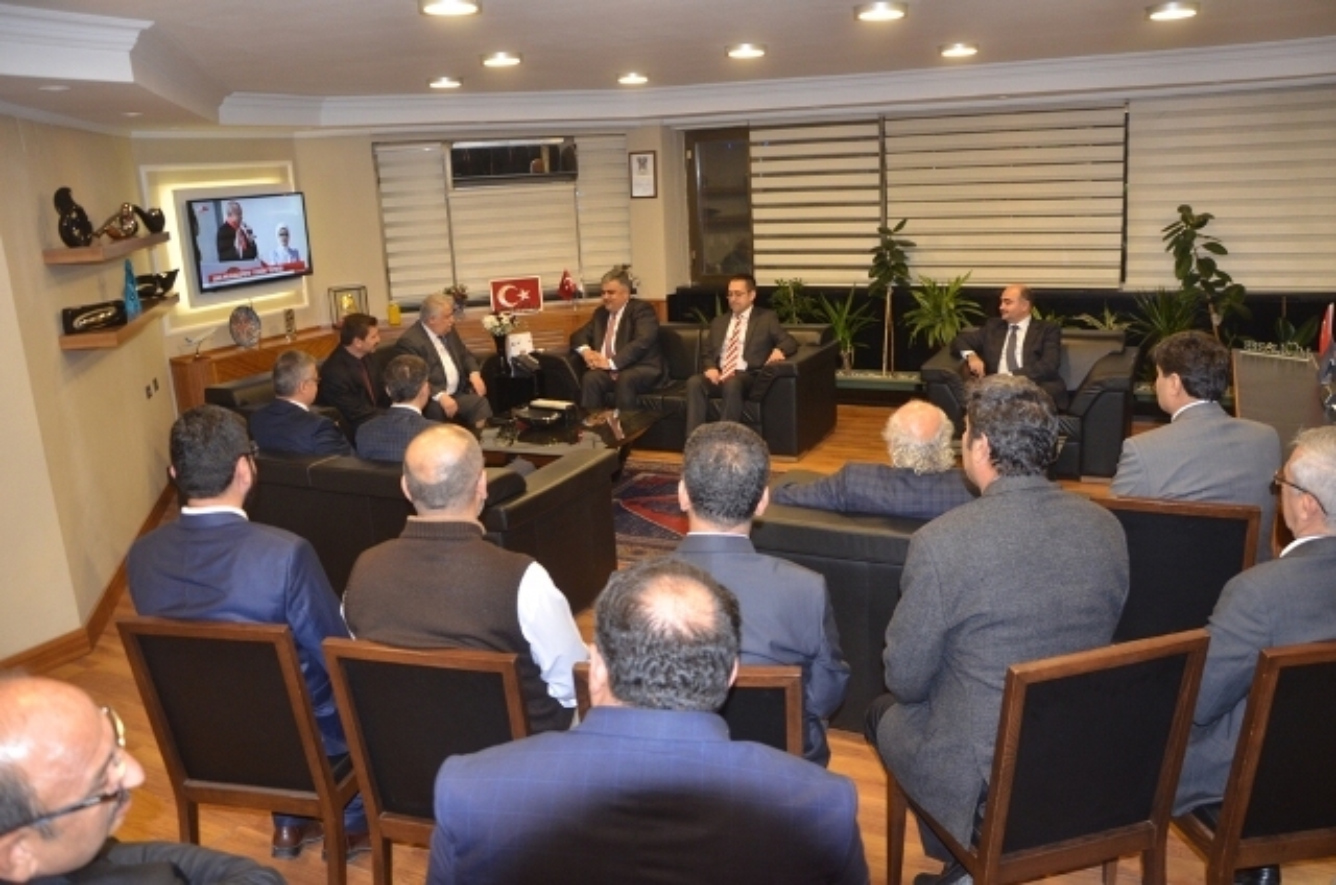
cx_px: 668
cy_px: 442
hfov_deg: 67.5
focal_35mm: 27
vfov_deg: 47.7
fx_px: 1000
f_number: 3.5
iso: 800
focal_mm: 18
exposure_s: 1/60
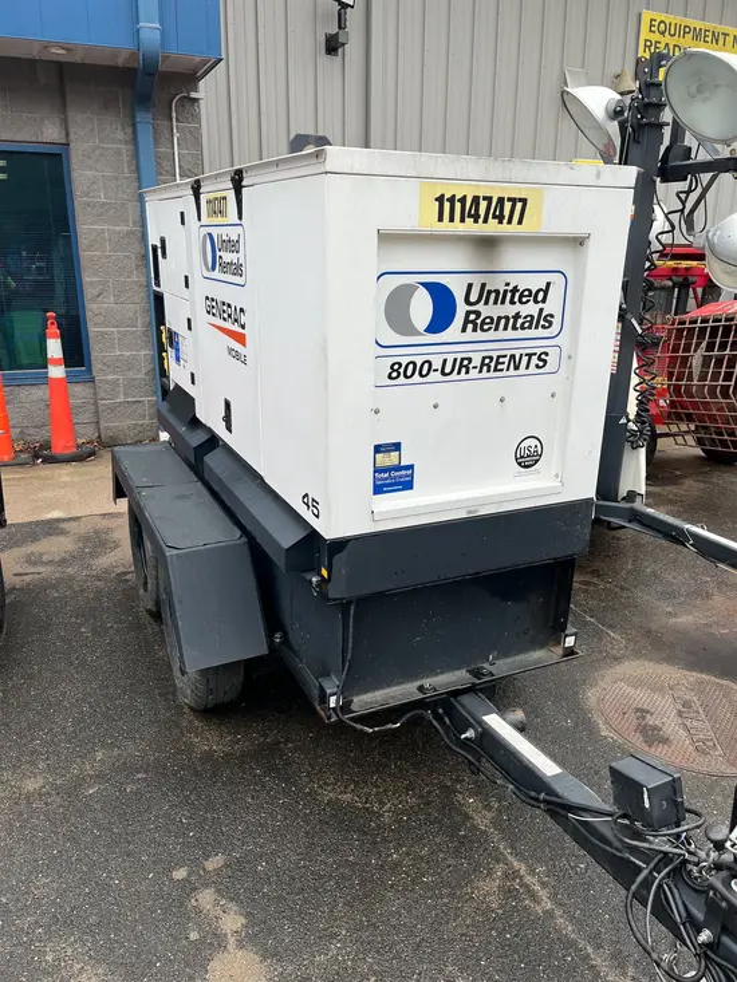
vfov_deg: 67.3
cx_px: 368
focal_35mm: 26
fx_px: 738
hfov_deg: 53.1
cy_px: 491
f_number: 1.6
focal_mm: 5.1
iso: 50
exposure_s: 1/727
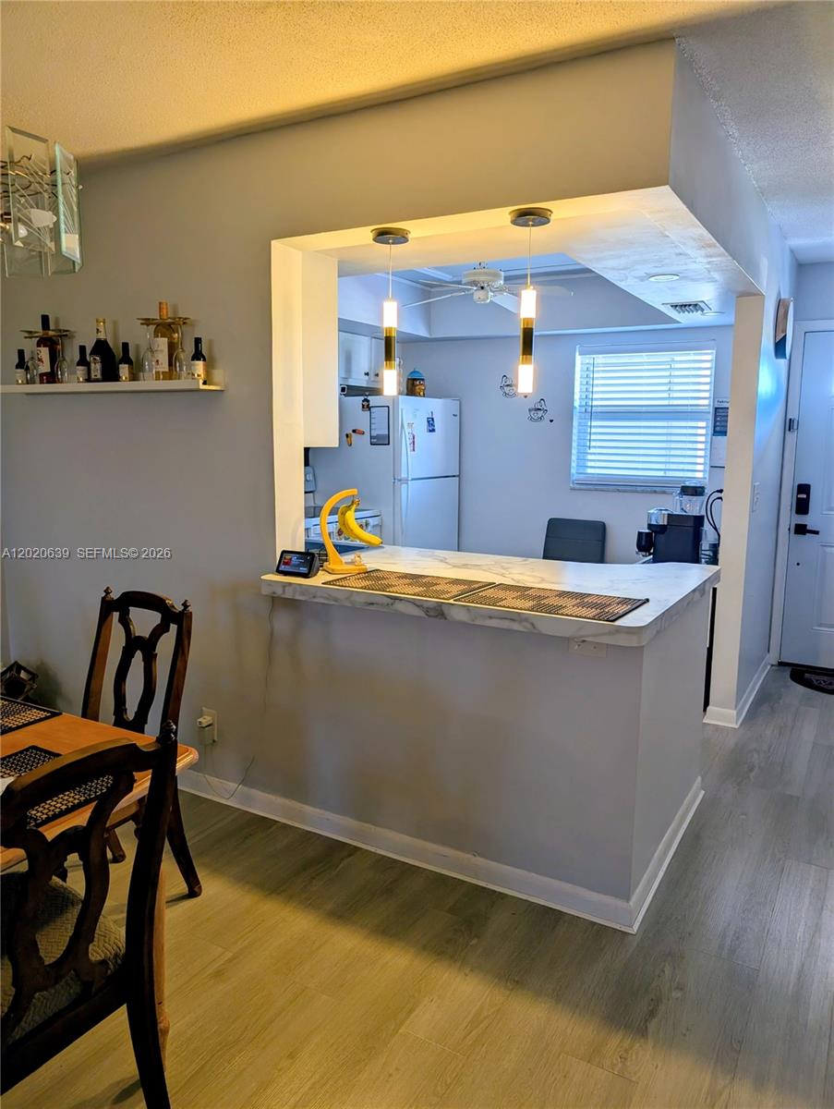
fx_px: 769
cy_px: 554
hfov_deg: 56.9
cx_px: 417
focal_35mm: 24
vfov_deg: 71.5
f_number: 1.68
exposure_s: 1/23.8
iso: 35
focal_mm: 6.9
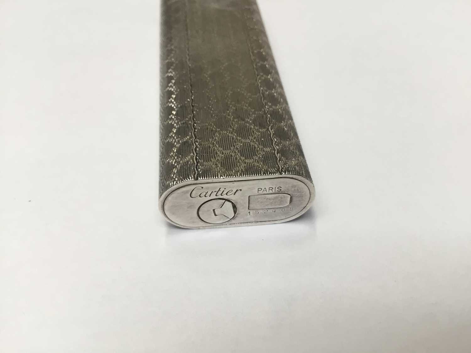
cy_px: 176
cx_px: 236
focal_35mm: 31
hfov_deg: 58.4
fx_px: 422
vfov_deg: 45.4
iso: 25
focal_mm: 3.3
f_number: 2.4
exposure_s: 1/33
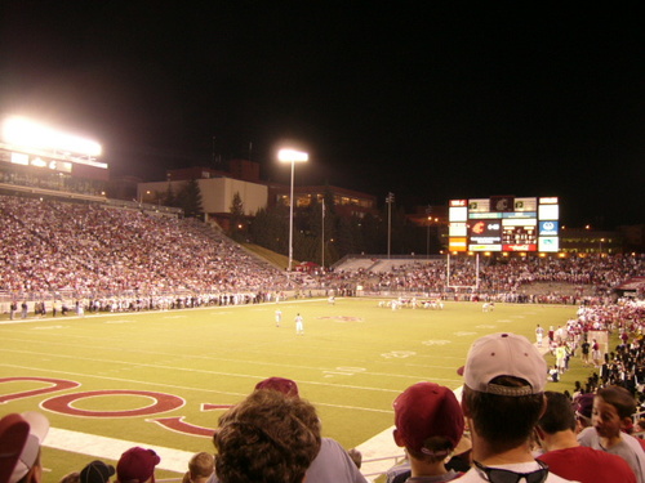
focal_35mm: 35
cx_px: 322
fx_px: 652
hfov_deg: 52.6
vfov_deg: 40.7
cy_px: 242
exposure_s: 1/15
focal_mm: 5.8
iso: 100
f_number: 2.8
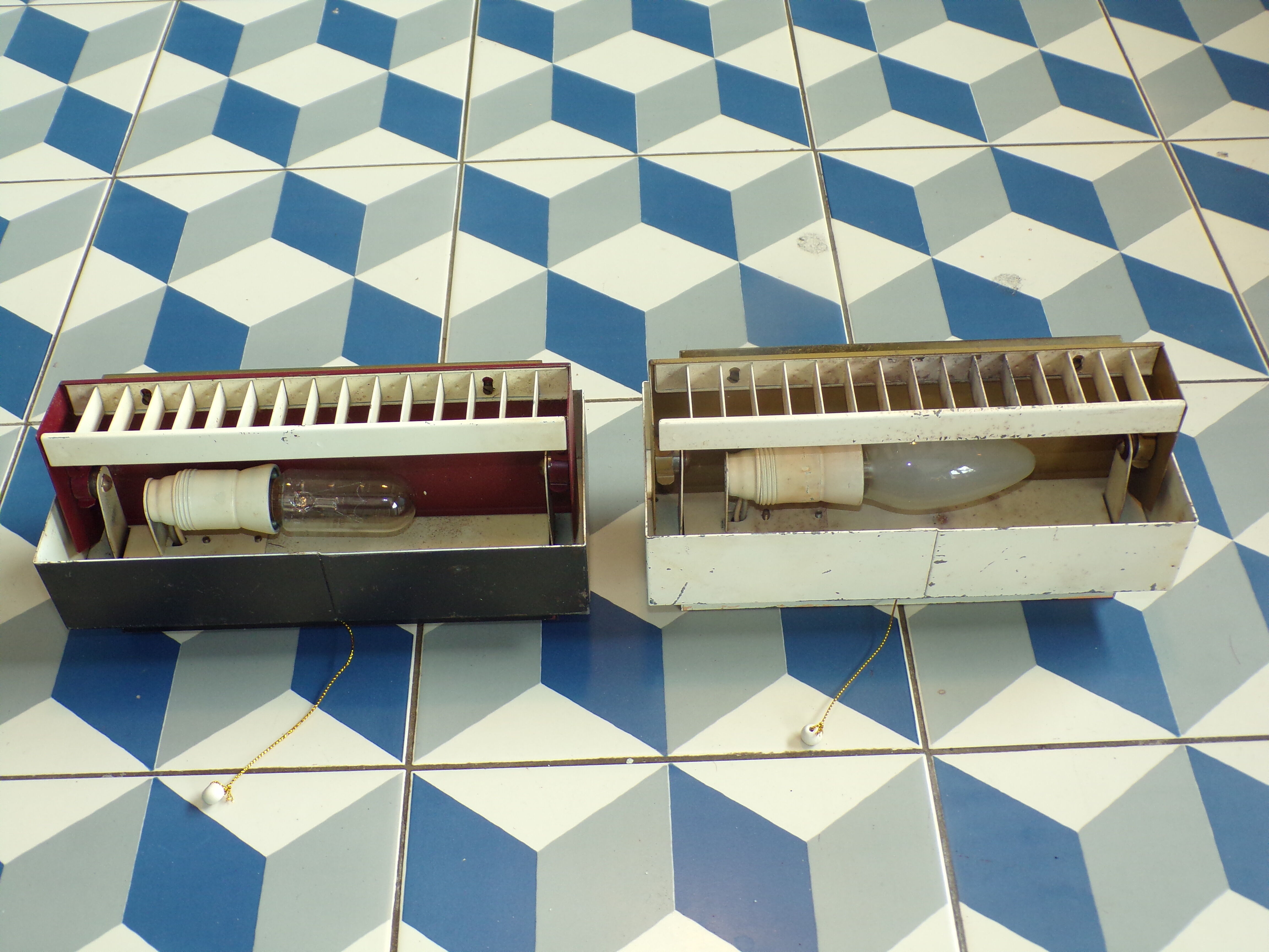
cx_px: 634
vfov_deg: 38.7
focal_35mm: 37
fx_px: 1356
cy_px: 476
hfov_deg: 50.1
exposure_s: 1/34
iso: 160
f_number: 3.3
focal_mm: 6.6
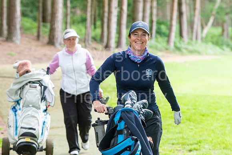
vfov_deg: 8.2
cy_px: 78
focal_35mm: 168
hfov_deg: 12.2
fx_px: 1083
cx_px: 116
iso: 800
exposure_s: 1/400
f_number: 4.5
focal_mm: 112
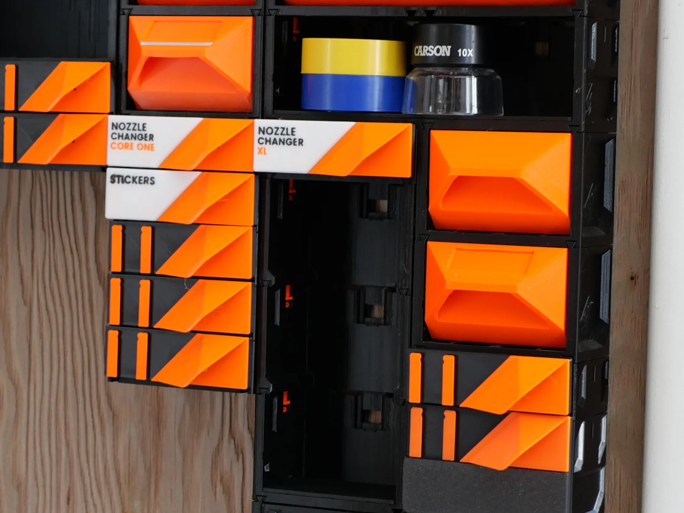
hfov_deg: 16.5
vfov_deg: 12.5
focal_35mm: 119
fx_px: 2352
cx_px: 167
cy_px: 220
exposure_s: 1/4
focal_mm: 25
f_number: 2.8
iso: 400
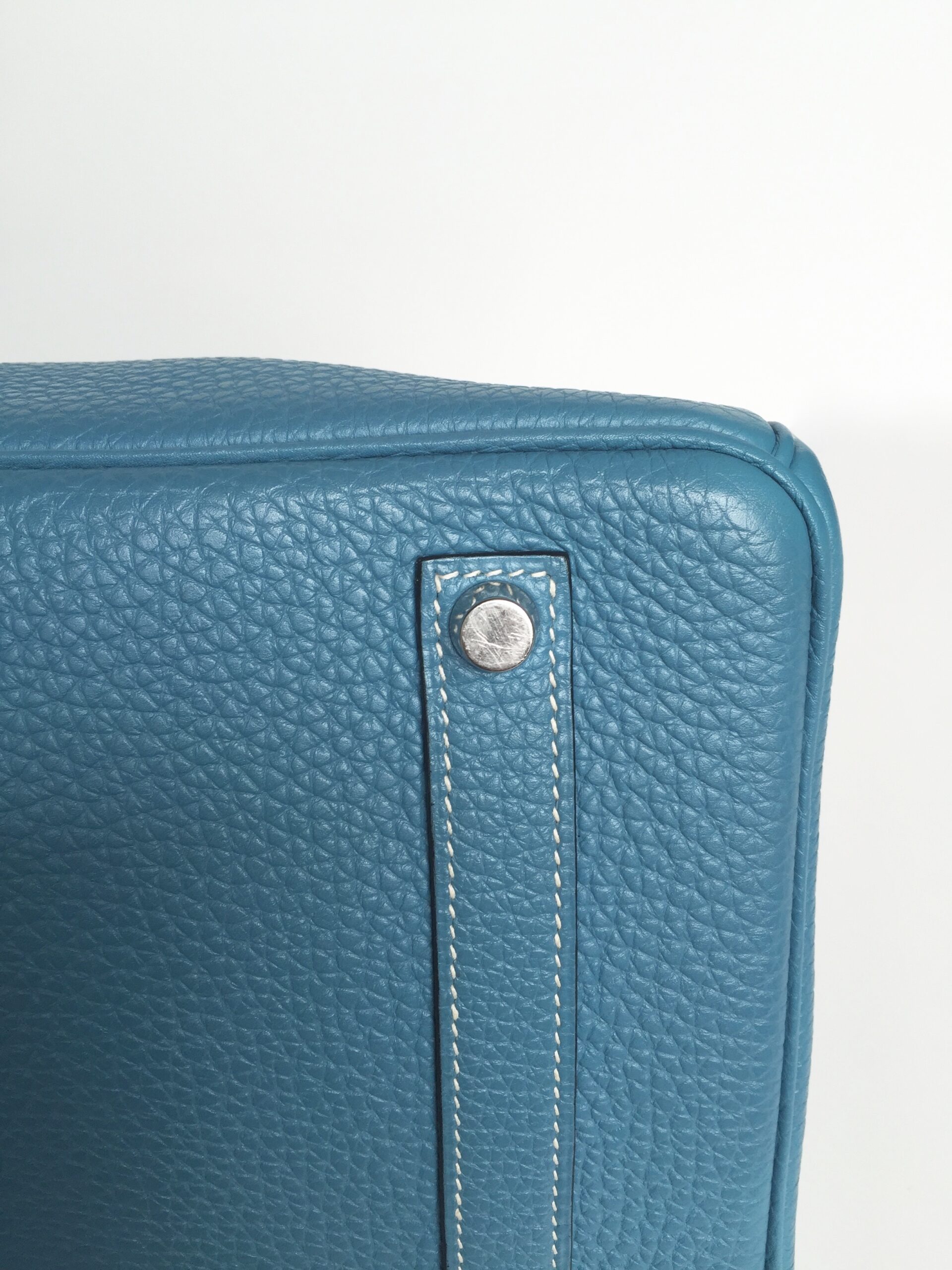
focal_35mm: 29
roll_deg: +4.7
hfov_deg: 48.2
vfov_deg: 61.7
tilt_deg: -32.4
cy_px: 635
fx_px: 1063
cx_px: 476
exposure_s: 1/148
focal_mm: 4.15
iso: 32
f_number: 2.2
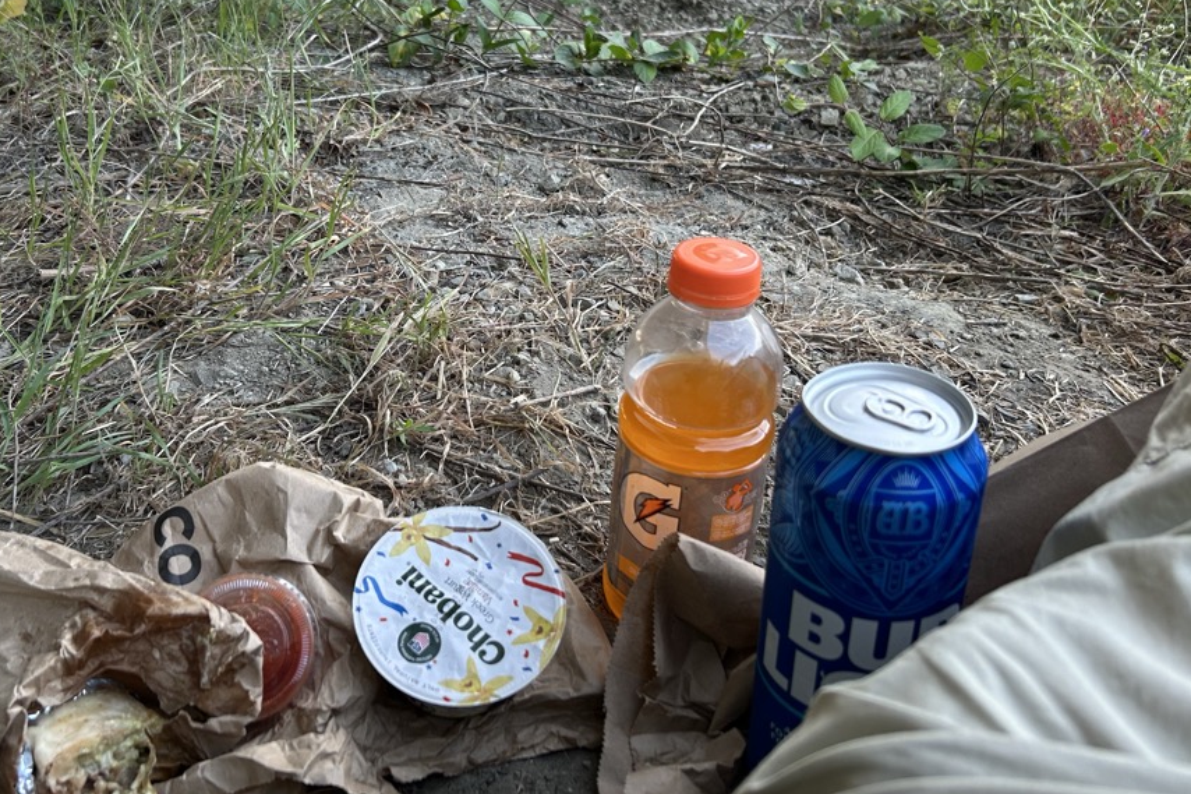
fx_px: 1257
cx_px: 492
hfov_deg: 50.5
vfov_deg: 34.7
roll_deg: +9.3
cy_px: 262
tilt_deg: -31.7
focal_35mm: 38
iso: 50
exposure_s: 1/121
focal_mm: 5.7
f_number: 1.5
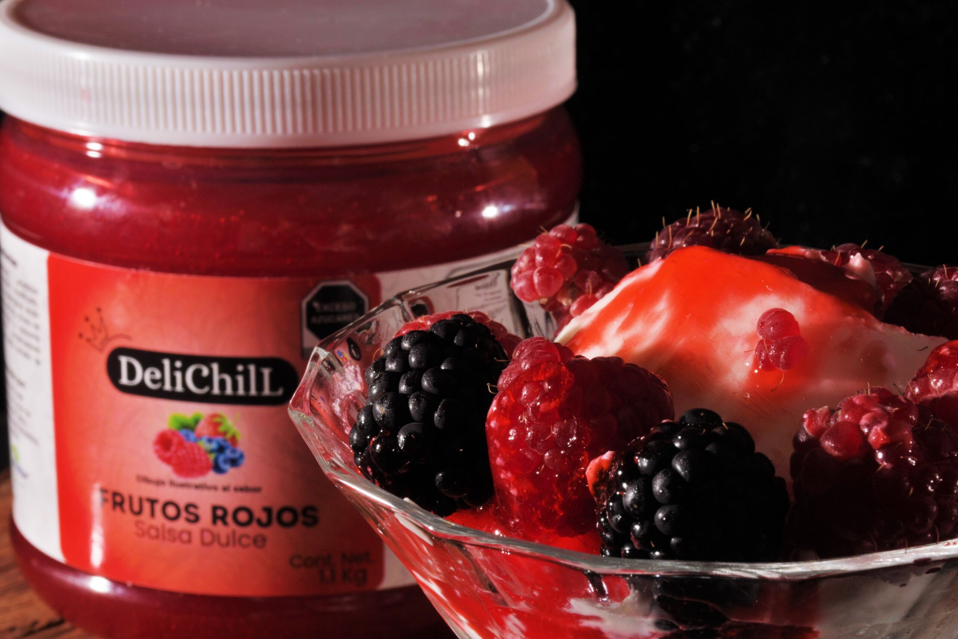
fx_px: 3193
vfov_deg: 11.4
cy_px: 320
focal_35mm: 120
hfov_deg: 17.1
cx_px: 479
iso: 100
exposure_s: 1/50
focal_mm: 60
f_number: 20
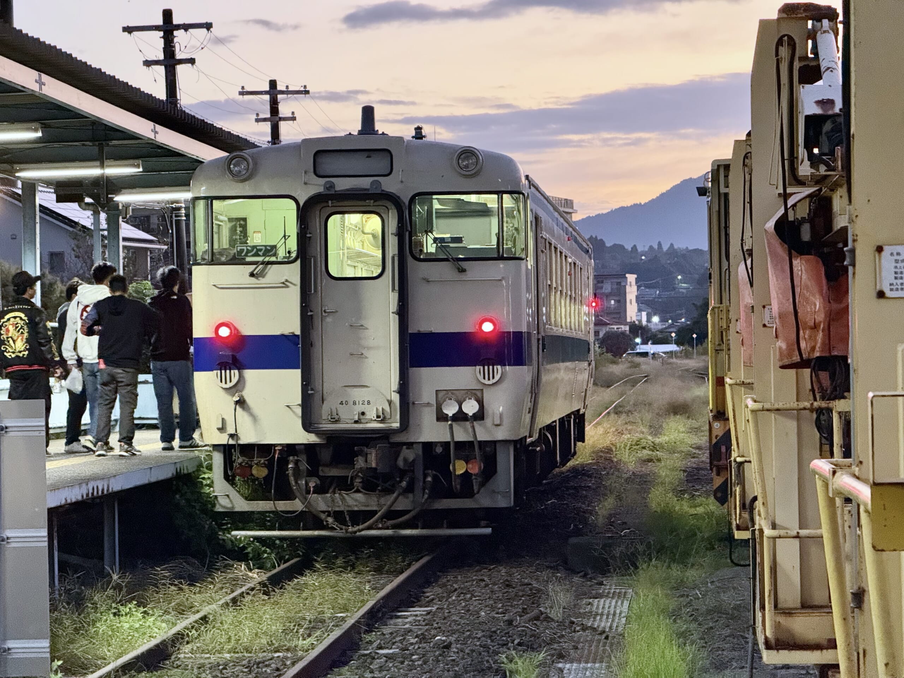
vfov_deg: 12.3
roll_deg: +1.1
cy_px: 339
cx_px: 452
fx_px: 3134
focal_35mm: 120
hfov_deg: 16.4
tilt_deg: +0.4
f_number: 2.8
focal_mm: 15.66
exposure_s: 1/30
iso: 1250
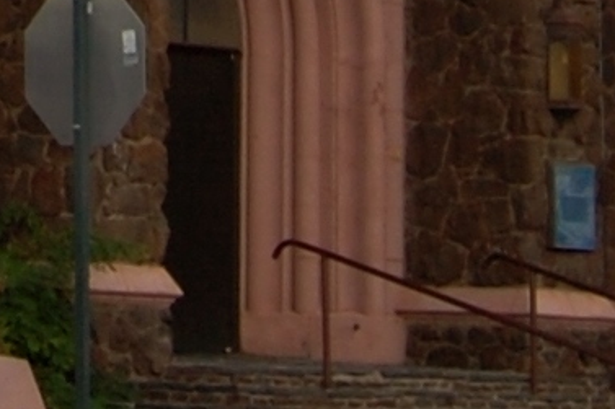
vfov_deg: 4.6
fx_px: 4695
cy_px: -1126
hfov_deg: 7.2
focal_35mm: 275
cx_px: -617
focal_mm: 23
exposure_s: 1/500
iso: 200
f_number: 5.6
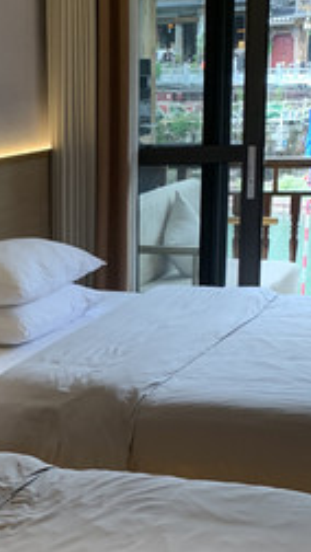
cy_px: 421
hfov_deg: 16.4
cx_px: 0
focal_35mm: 72
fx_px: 1054
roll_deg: +1.3
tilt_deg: -15.6
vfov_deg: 28.9
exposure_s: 1/121
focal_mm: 4.25
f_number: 1.8
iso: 100
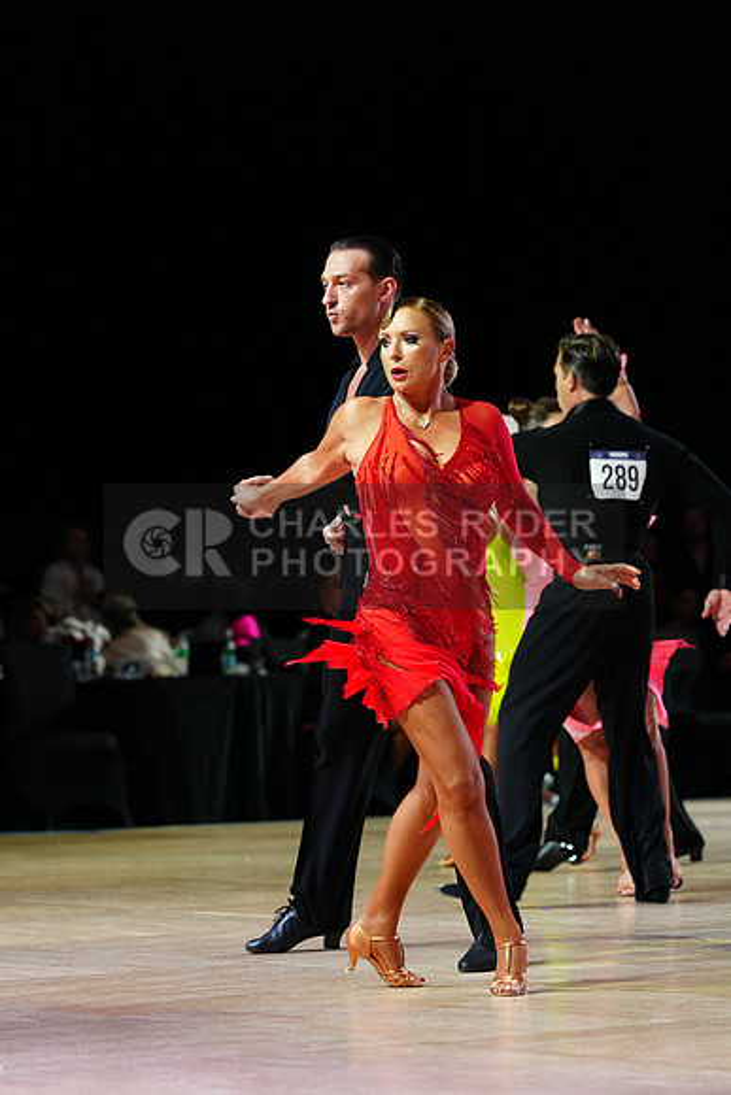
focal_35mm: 143
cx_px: 366
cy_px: 548
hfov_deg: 9.6
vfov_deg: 14.3
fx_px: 4353
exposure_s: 1/320
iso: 2500
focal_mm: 143
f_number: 4
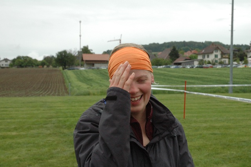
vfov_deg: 23.8
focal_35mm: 57
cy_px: 84
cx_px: 126
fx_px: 397
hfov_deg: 35.1
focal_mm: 38
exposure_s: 1/250
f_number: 8
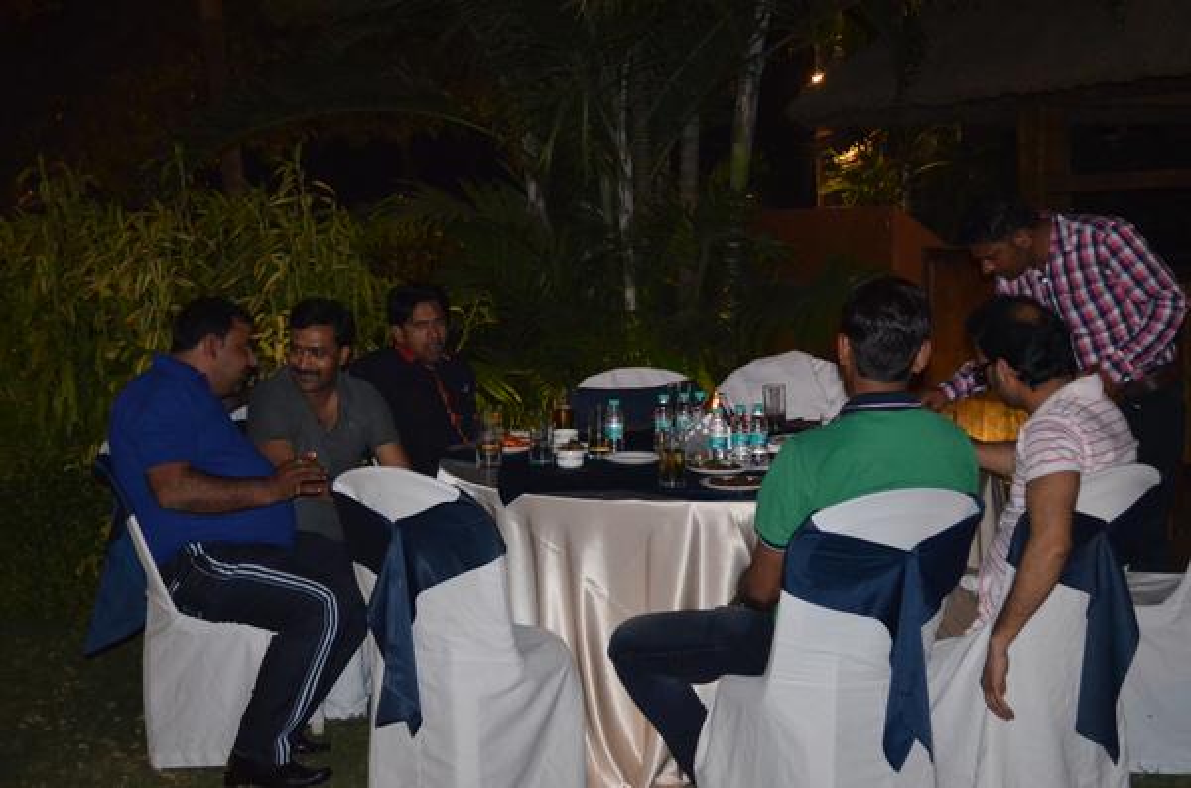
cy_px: 394
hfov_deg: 33.5
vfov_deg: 22.5
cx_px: 596
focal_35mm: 60
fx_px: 1980
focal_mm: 40
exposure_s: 1/60
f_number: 5.3
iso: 3200
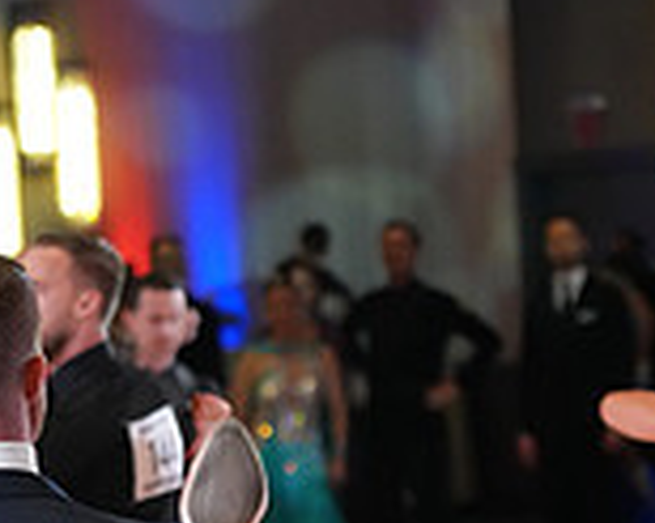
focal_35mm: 371
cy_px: 872
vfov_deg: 4.1
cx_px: 151
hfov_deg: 5.2
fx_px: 7187
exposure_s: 1/500
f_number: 4
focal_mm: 105
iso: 4000
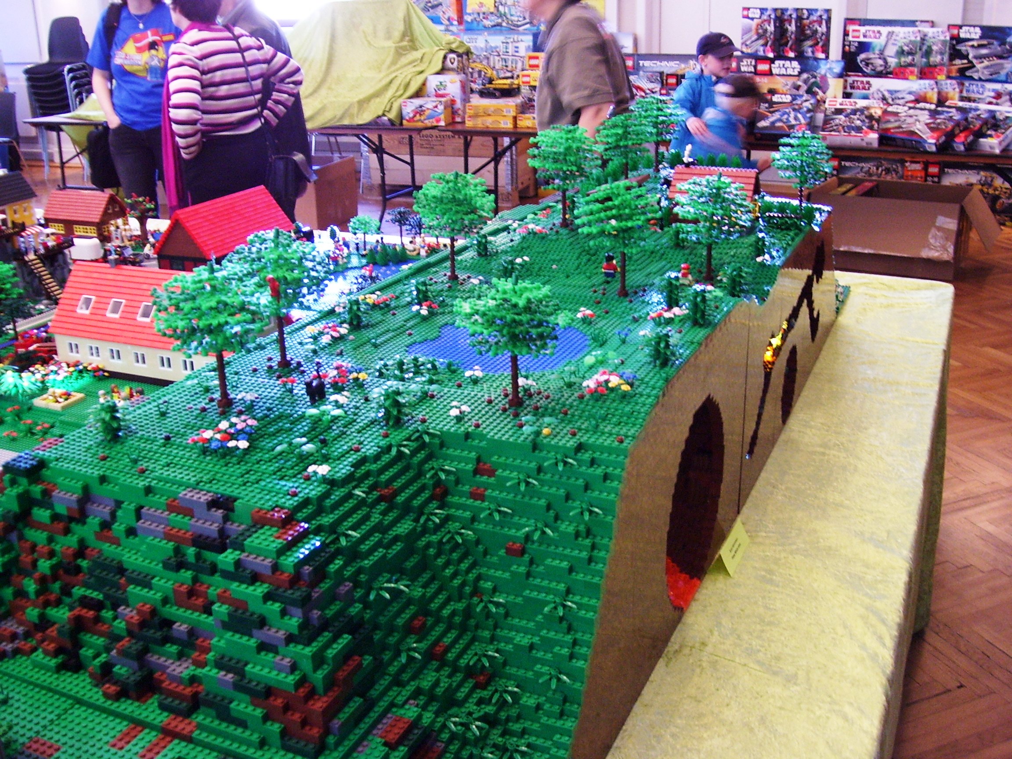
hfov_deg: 51.4
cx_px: 506
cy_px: 380
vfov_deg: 39.7
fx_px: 1052
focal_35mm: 36
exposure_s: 1/8
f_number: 2.7
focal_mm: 6
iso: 160
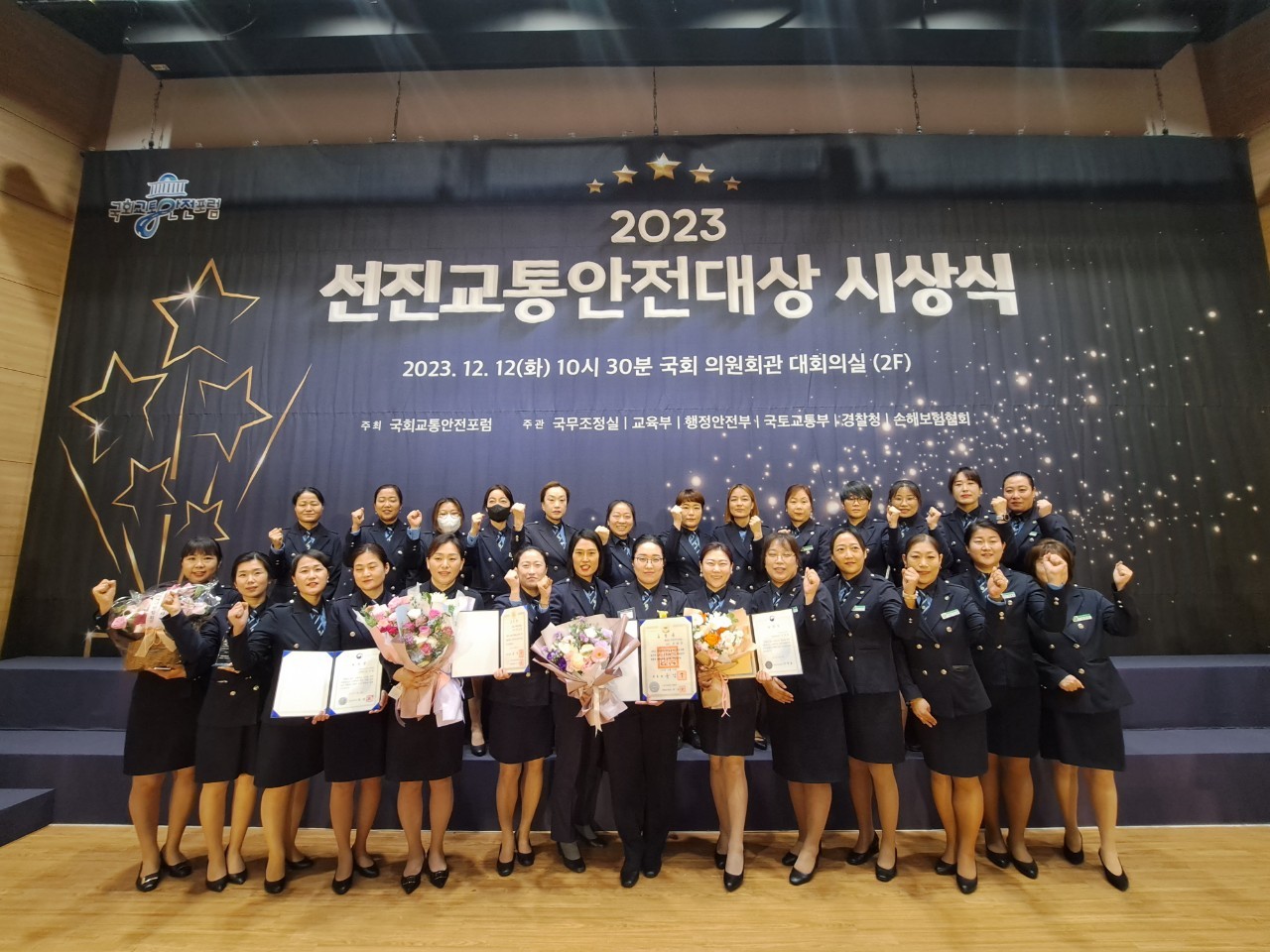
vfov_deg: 89.9
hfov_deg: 106.2
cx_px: 635
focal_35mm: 13
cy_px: 476
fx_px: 477
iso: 250
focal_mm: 1.74
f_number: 2.2
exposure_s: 1/24
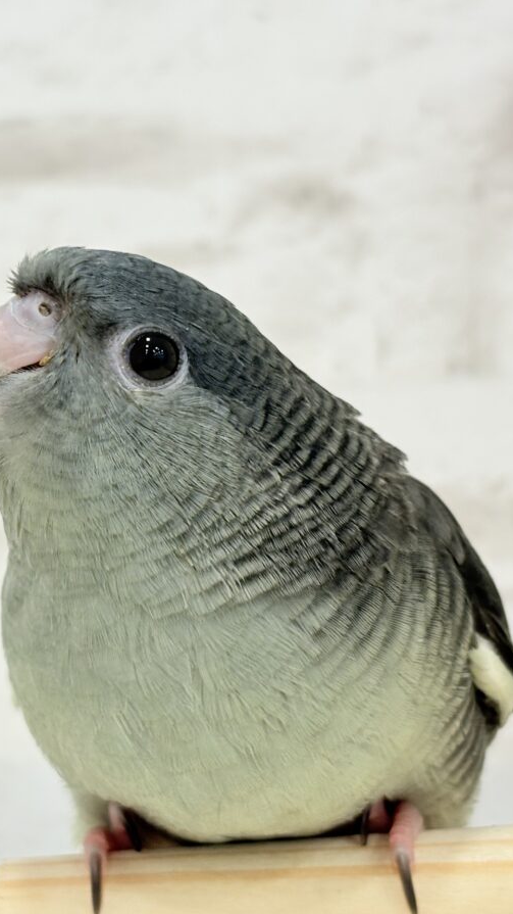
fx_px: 1839
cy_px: 459
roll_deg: +2.8
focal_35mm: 76
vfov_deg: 27.9
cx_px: 150
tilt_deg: +0.6
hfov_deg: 15.8
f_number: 1.6
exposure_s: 1/50
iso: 40
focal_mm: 5.96
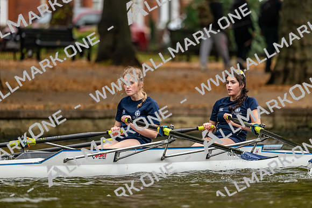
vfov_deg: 3.4
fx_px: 3467
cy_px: 104
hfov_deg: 5.2
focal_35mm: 400
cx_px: 156
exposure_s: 1/2500
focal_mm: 400
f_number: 4.5
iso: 2000
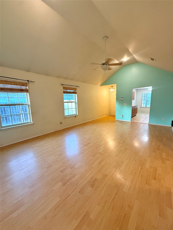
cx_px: 86
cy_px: 115
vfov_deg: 102.1
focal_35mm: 14
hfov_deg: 85.7
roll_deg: +1.1
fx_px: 93
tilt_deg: -8.5
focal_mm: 2.22
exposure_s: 1/60
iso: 400
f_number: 2.2
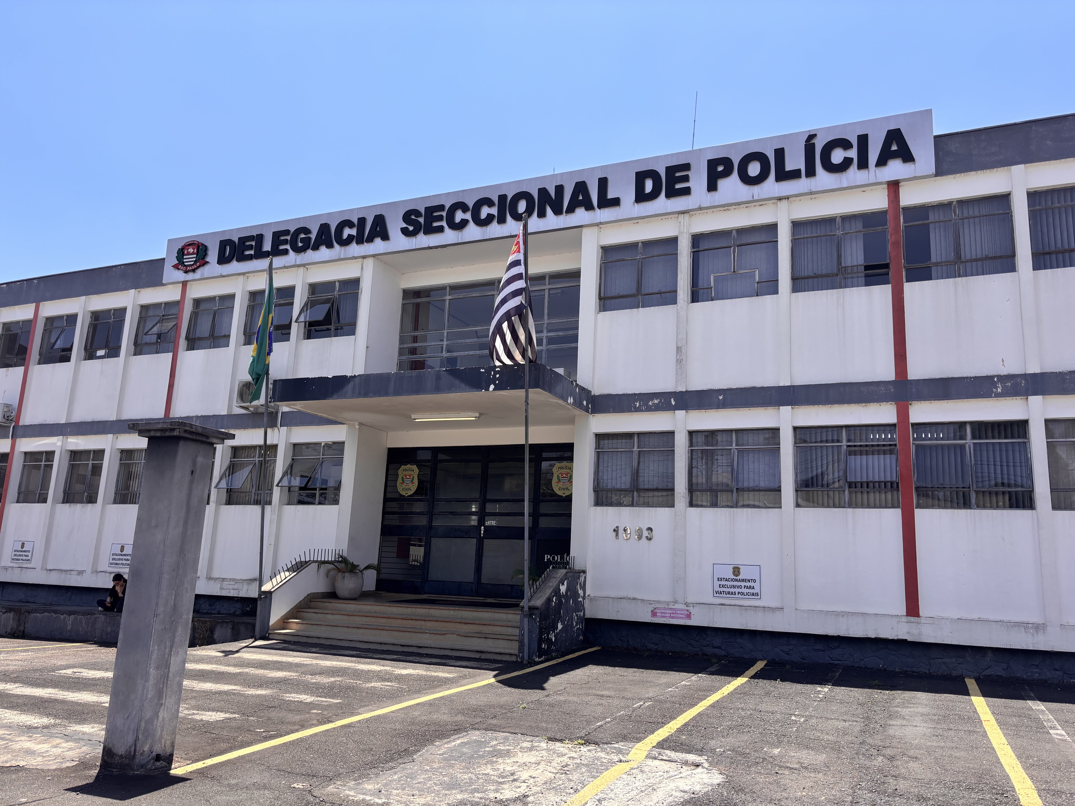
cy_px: 403
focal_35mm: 26
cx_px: 538
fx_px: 807
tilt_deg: +12.3
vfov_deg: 53.1
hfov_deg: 67.3
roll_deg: -2.4
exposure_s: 1/2933
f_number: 1.6
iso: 50
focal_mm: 5.96
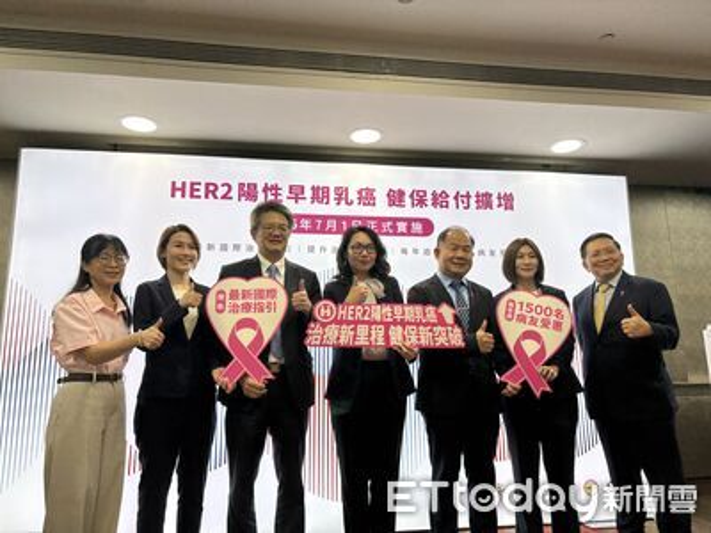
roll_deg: +0.7
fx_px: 534
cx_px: 356
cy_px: 266
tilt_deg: +10.6
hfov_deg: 67.3
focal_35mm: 26
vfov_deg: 53.1
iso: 40
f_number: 1.6
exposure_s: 1/232
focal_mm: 5.96
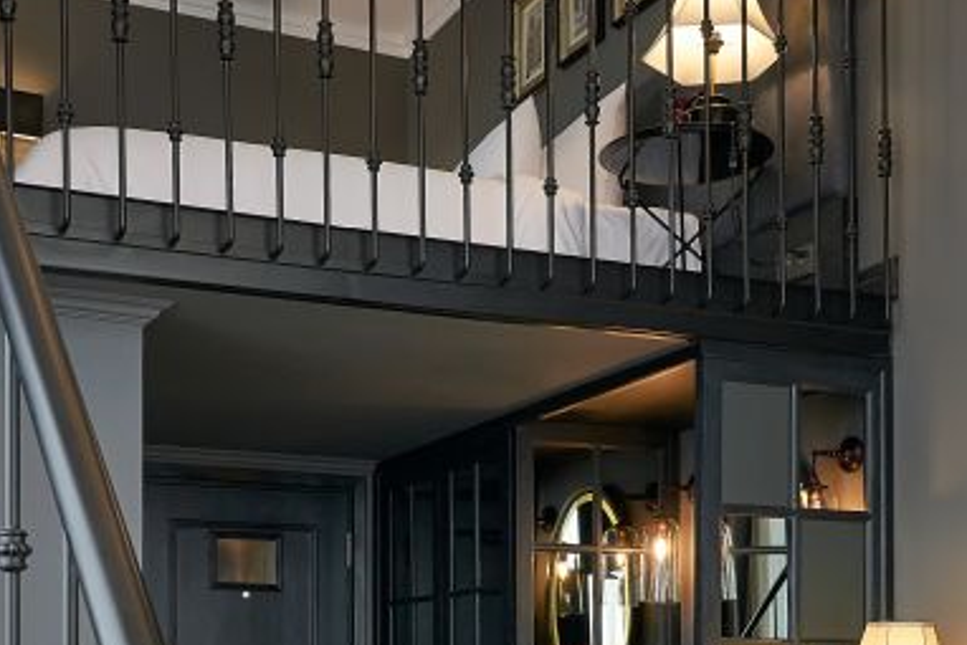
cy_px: 673
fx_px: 1478
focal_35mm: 55
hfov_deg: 36.2
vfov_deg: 23.4
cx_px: 499
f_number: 6.3
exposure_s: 1/10
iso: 500
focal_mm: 14
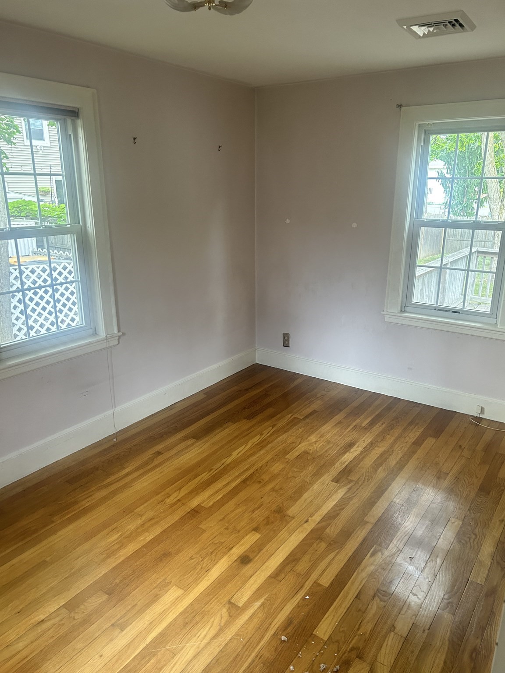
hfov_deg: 53.1
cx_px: 252
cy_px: 336
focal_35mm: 26
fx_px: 506
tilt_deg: -16.3
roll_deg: -0.1
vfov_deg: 67.3
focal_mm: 5.7
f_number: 1.5
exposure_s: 1/60
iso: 200
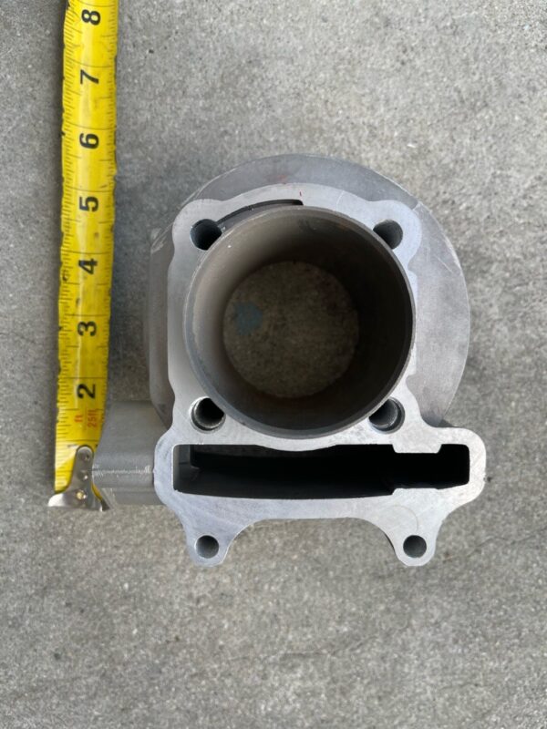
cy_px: 364
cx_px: 274
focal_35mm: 26
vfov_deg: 67.3
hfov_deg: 53.1
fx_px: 548
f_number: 1.6
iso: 32
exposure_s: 1/333
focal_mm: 5.1
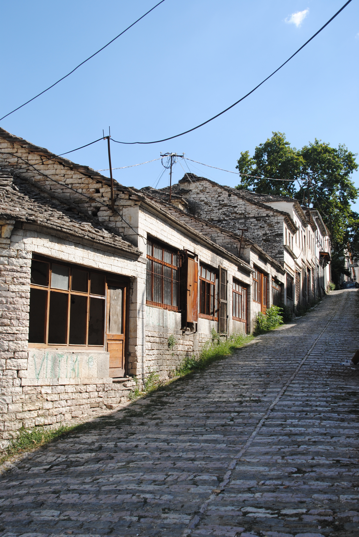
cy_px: 268
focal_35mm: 45
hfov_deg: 29.9
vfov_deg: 43.6
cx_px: 180
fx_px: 671
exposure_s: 1/200
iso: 100
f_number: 7.1
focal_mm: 30
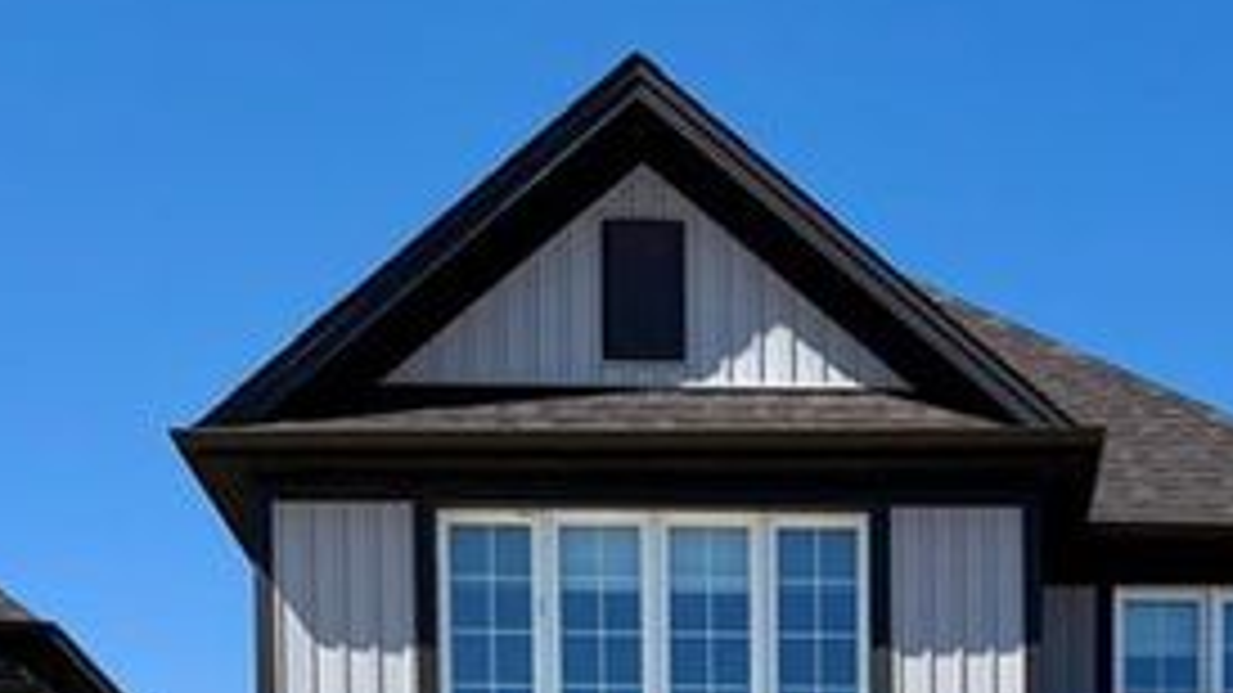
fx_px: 2255
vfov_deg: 16.8
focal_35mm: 69
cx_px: 864
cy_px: 821
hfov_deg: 30.3
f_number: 1.6
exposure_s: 1/4329
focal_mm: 5.96
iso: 50
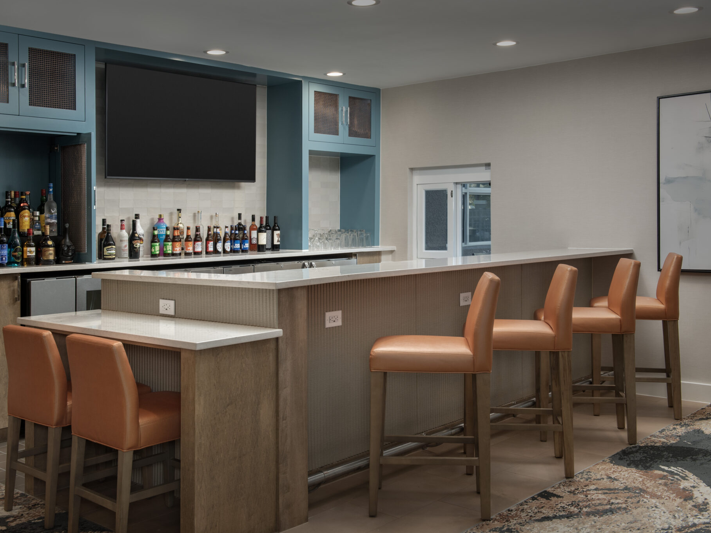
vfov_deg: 37.7
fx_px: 780
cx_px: 313
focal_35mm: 38
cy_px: 267
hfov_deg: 48.9
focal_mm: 35
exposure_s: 1/2.5
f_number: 11
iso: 50
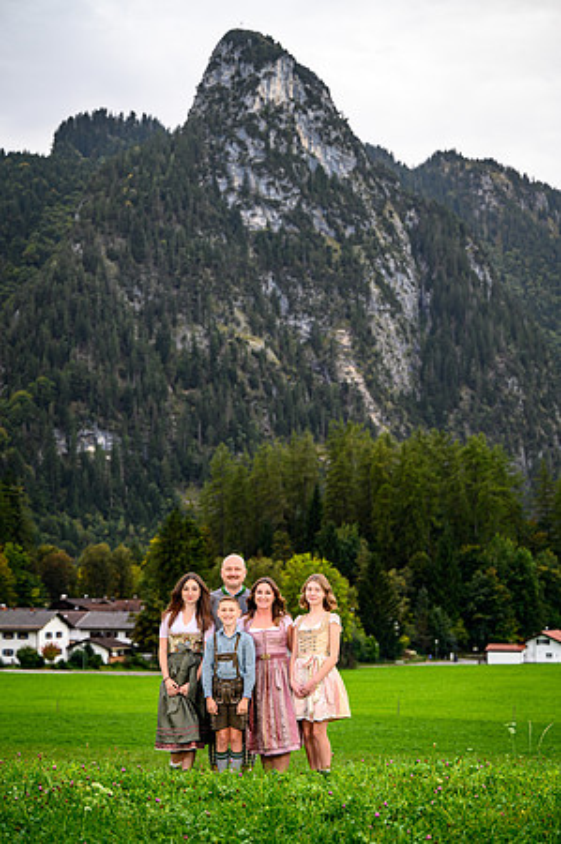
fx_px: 1780
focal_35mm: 76
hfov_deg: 17.9
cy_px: 422
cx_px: 280
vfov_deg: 26.7
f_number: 3.5
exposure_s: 1/160
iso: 200
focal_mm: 76
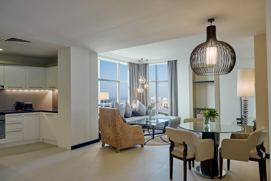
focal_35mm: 24
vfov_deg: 53.1
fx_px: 181
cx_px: 136
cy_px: 90
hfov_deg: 73.7
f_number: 7.1
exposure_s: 1/5
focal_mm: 24
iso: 100
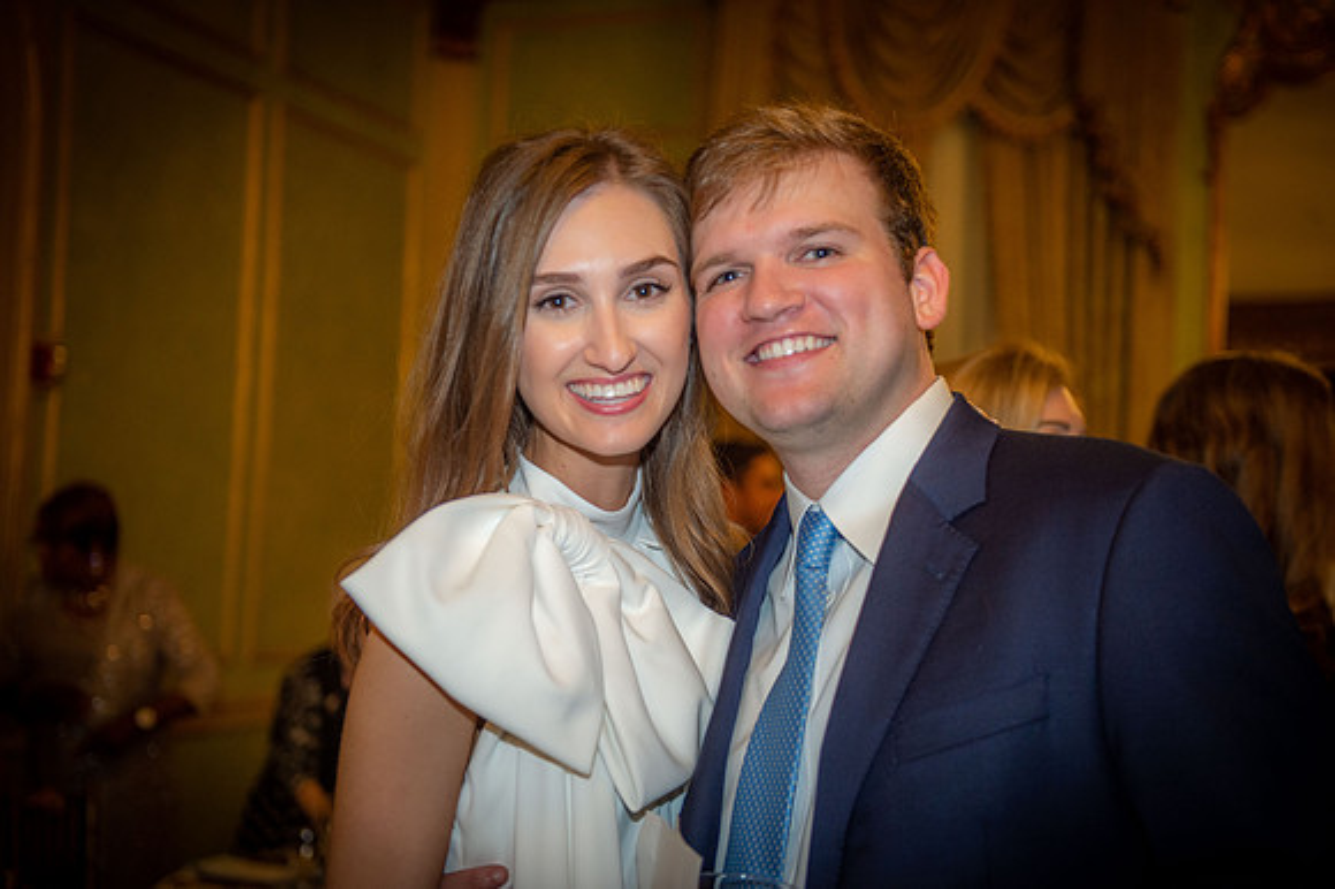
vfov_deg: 26.0
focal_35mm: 52
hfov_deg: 38.2
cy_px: 444
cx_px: 668
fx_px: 1927
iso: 1250
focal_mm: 52
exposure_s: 1/100
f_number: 2.8
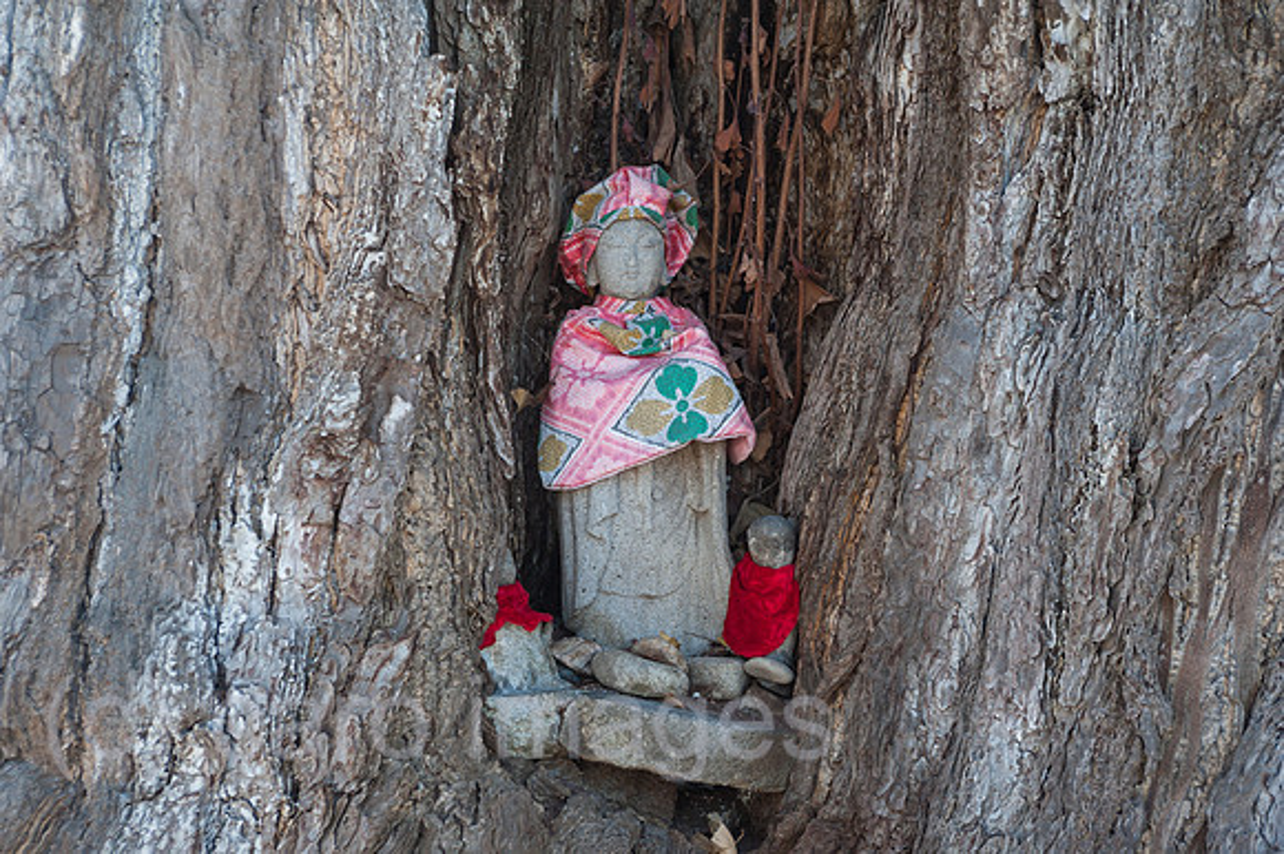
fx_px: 2210
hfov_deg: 32.4
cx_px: 642
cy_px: 427
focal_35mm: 62
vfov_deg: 21.9
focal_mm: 62
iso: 220
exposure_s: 1/100
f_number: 5
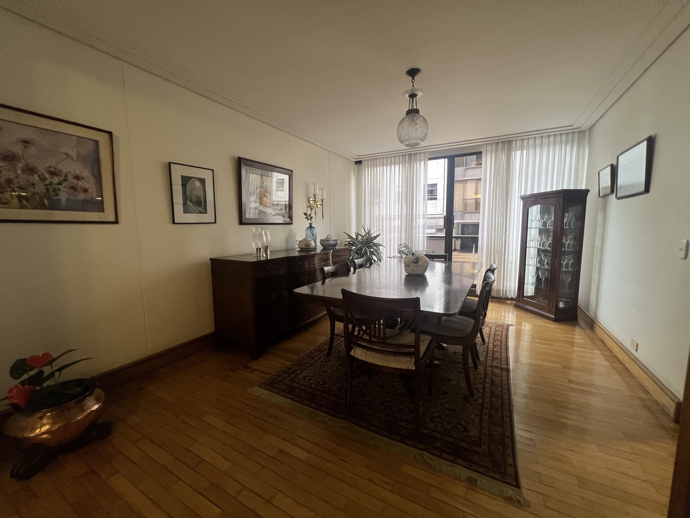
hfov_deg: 106.2
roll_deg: +0.9
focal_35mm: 13
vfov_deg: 89.9
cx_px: 345
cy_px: 259
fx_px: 259
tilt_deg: -6.0
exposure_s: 1/62
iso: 250
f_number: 1.8
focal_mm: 1.57
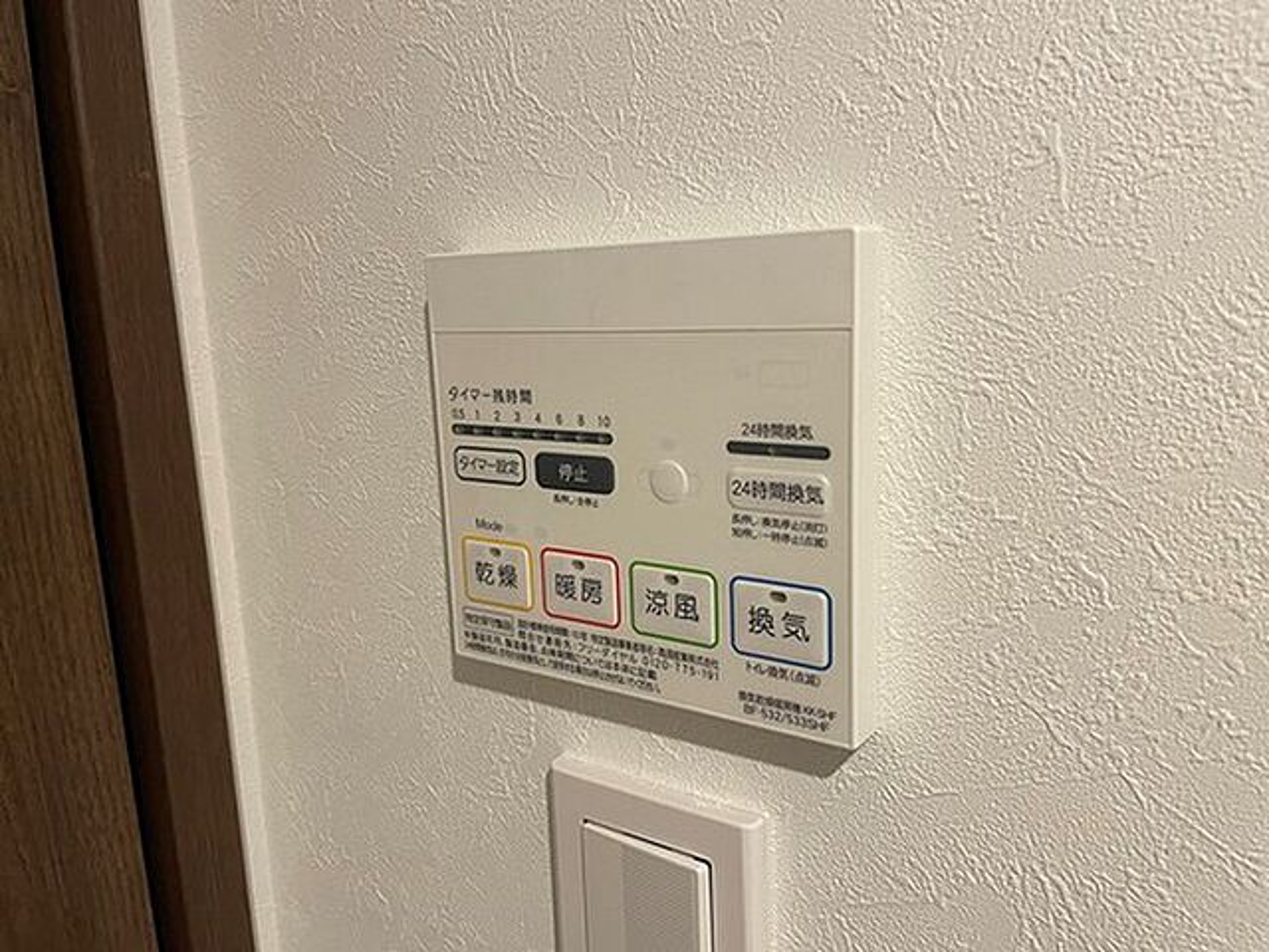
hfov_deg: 67.3
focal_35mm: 26
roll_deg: +2.5
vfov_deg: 53.1
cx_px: 634
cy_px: 476
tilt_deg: -10.7
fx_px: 953
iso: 160
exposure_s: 1/60
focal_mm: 4.2
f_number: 1.6
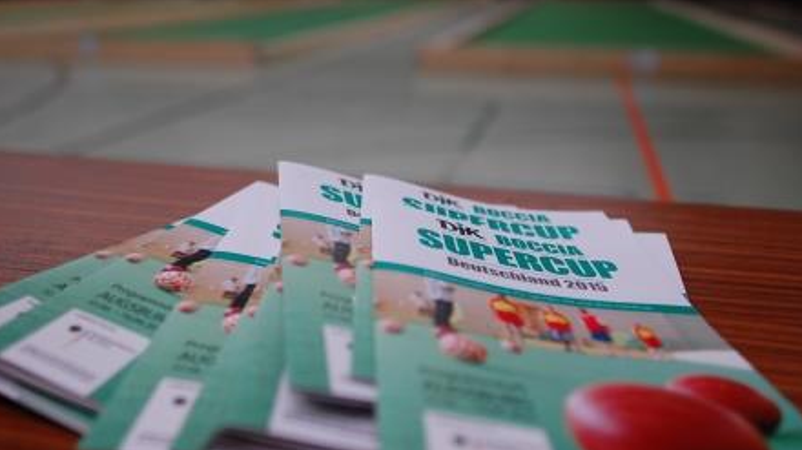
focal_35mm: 32
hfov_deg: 61.0
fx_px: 680
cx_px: 399
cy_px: 204
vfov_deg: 36.6
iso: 200
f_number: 1.8
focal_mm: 20
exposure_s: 1/500
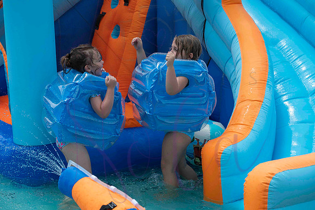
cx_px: 158
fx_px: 737
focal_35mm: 84
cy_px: 104
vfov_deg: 16.2
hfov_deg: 24.1
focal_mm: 80
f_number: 5.6
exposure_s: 1/1000
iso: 400
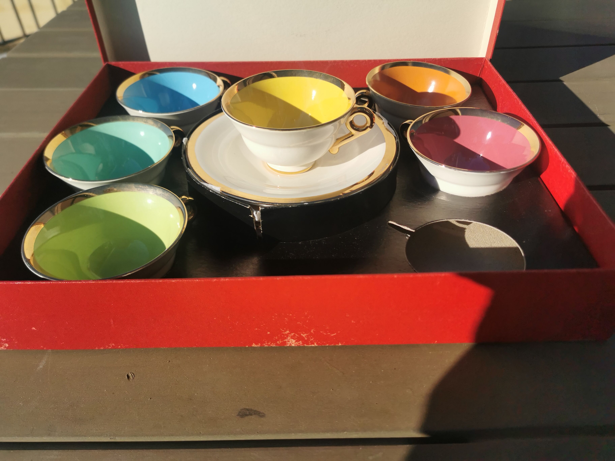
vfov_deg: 51.4
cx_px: 308
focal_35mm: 27
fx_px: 480
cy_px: 230
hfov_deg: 65.3
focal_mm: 5.56
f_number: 1.6
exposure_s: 1/5263
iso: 50
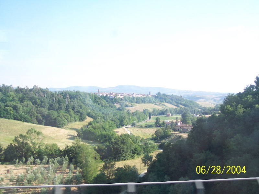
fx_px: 284
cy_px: 97
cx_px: 130
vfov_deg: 37.7
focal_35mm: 38
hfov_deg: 49.0
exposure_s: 1/250
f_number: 2.8
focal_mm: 8
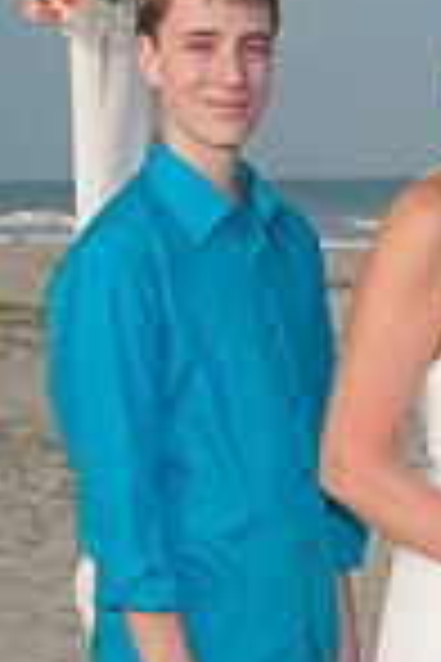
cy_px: 581
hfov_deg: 10.9
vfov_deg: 16.3
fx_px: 2278
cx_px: 524
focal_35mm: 124
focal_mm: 27
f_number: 8
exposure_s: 1/250
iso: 100
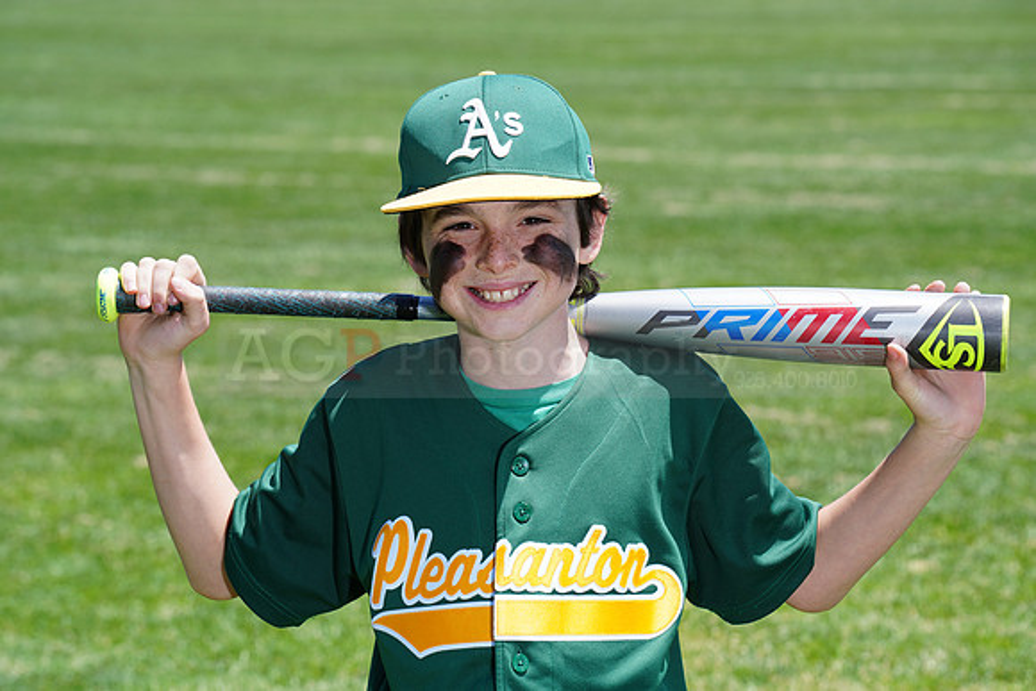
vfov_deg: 8.5
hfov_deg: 12.7
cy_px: 346
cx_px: 518
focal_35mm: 162
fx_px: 4663
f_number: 10
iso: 200
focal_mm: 162
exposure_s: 1/200
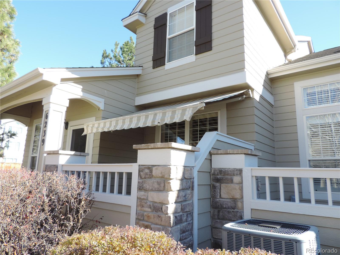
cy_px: 128
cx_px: 170
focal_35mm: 24
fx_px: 236
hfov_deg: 71.6
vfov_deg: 56.8
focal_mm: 4.3
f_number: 3
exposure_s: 1/250
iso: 80
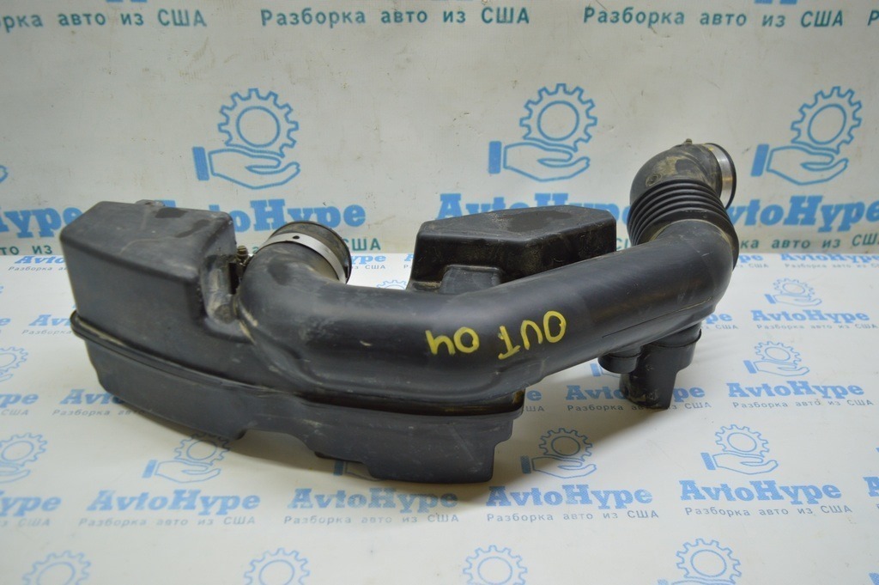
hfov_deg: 59.5
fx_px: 768
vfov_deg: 41.6
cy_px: 292
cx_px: 440
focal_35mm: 32
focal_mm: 21
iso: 400
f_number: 3.8
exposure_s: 1/60
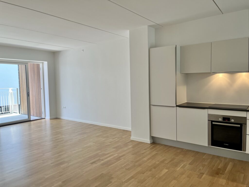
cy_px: 94
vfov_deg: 53.1
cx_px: 124
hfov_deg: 67.3
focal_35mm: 26
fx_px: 187
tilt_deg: -1.7
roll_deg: +1.0
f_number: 1.6
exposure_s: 1/100
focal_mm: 5.1
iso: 64
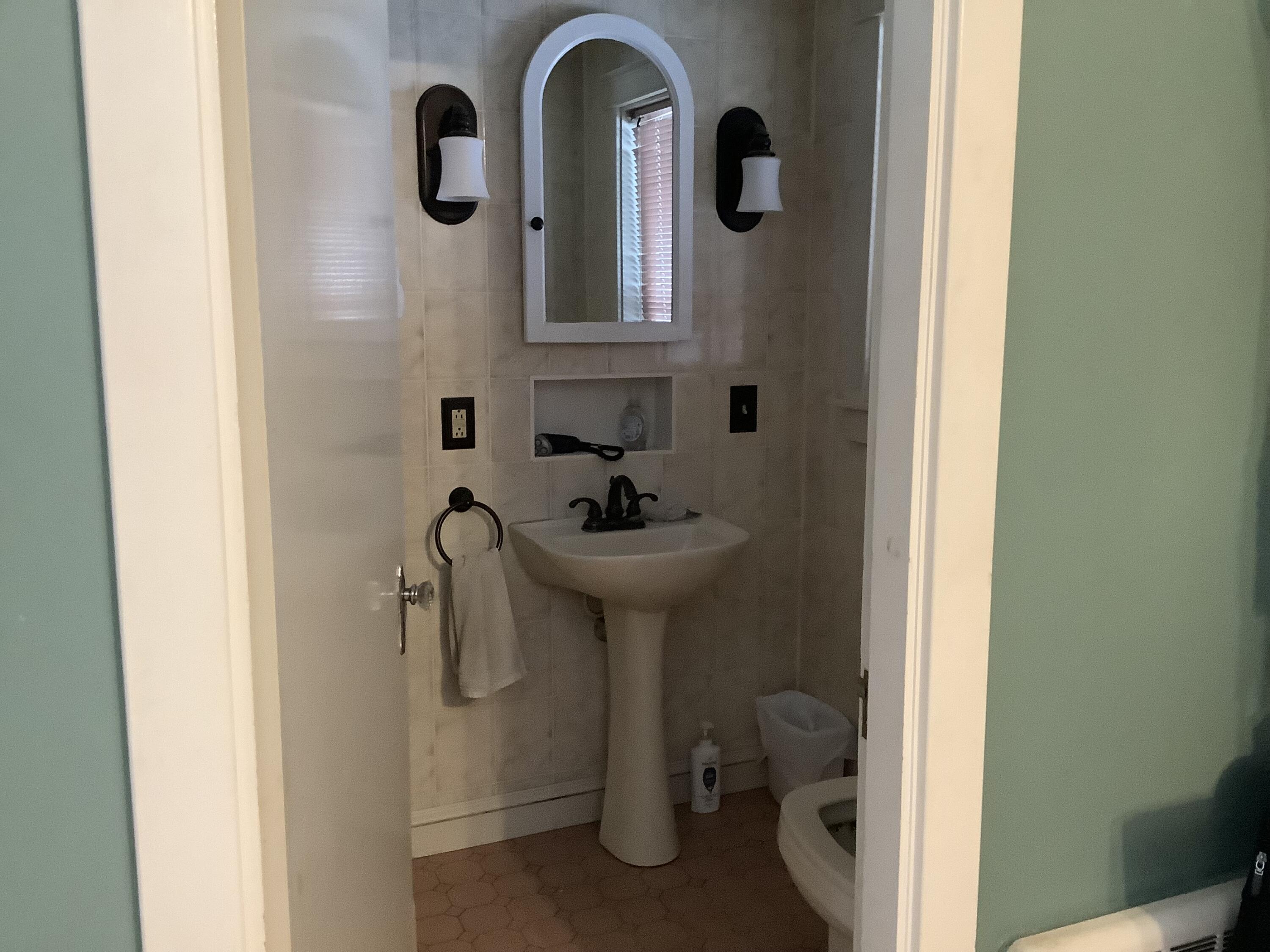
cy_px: 476
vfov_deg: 45.4
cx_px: 635
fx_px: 1137
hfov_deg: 58.4
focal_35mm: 31
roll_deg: -0.9
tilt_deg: -8.3
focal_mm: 3.3
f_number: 2.4
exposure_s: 1/25
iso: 400
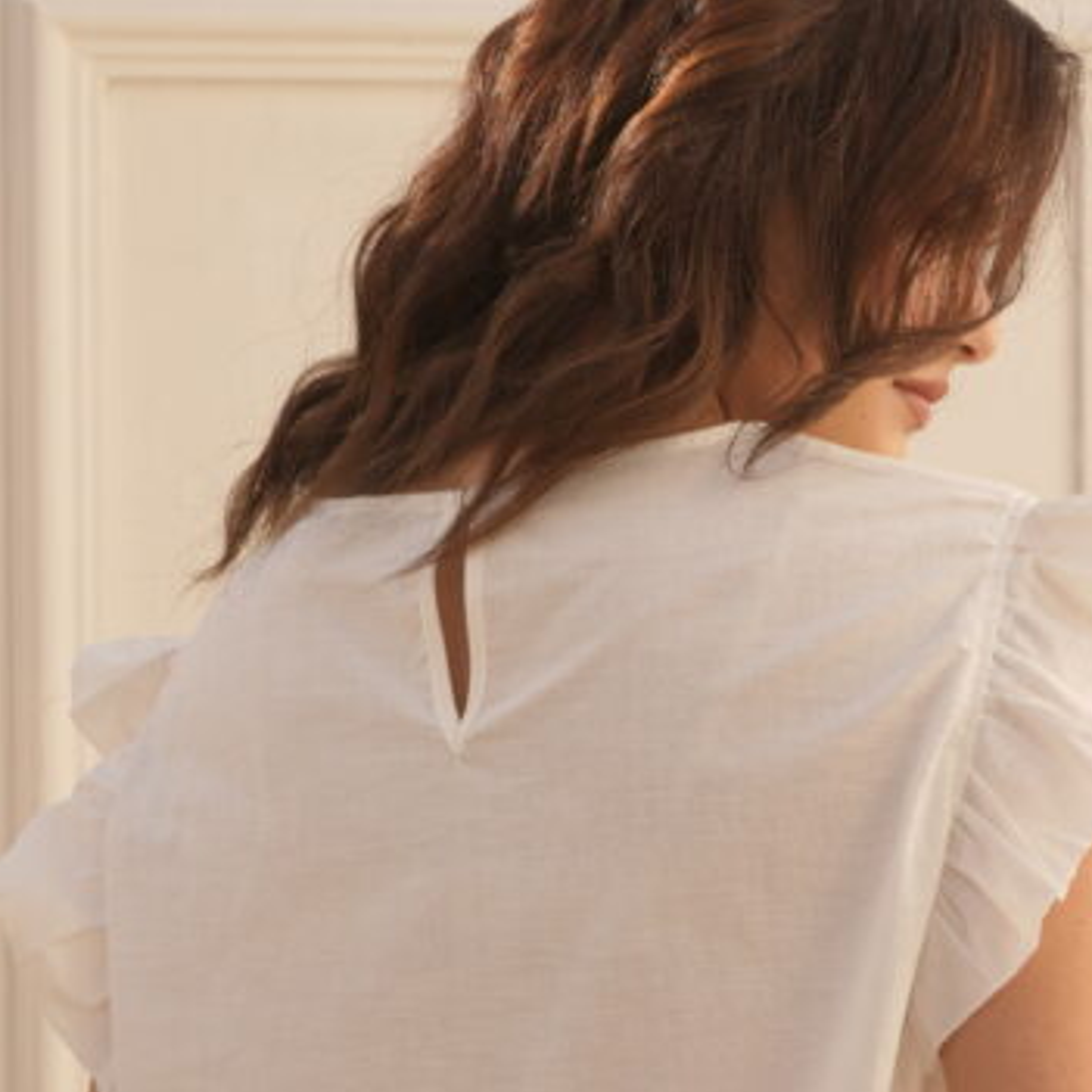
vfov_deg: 15.9
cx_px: 632
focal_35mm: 109
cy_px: 874
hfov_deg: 16.0
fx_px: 3890
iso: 200
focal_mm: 50
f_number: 9
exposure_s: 1/125
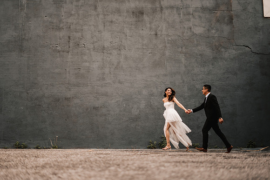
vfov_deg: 26.8
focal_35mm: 50
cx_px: 135
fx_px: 378
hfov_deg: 39.3
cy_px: 90
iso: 125
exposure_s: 1/500
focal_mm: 50
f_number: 1.8
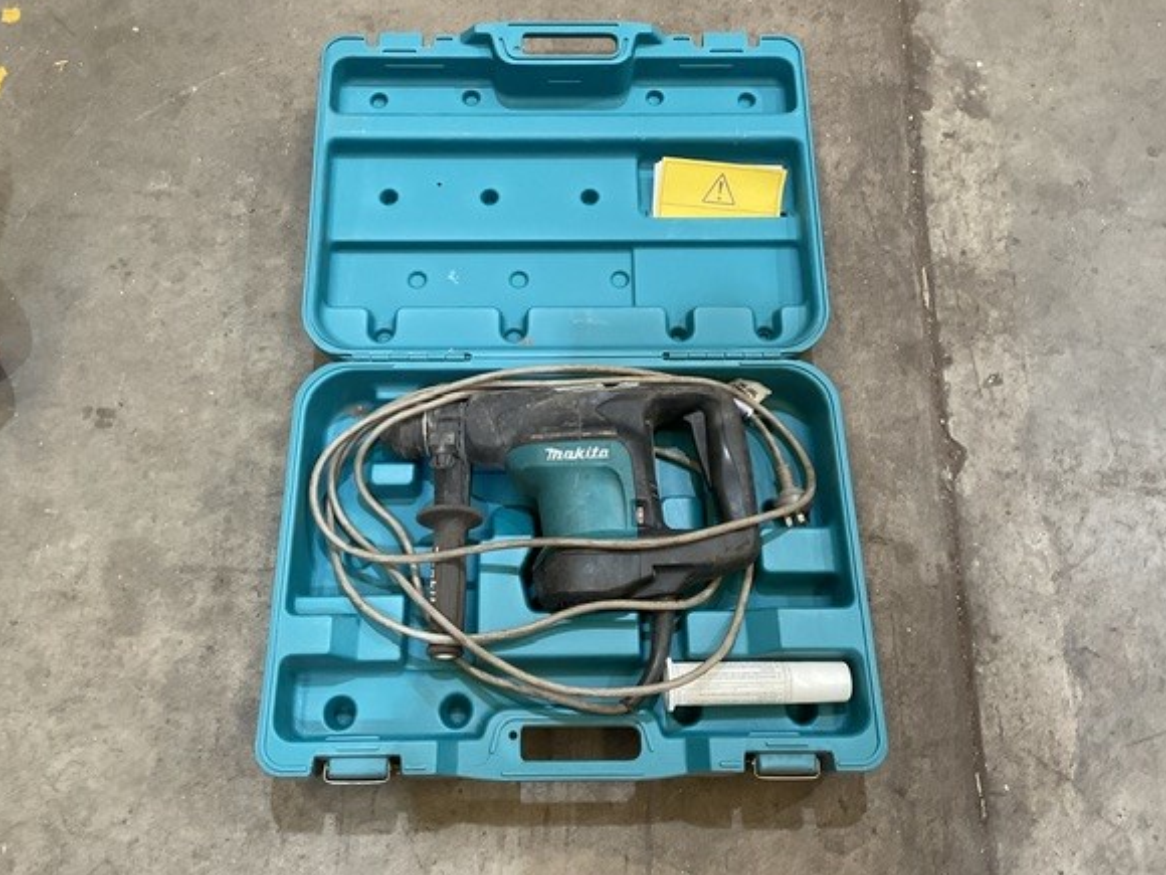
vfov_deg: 44.1
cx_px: 567
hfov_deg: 56.8
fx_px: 1078
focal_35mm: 32
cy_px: 396
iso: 160
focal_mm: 3
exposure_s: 1/60
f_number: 1.8
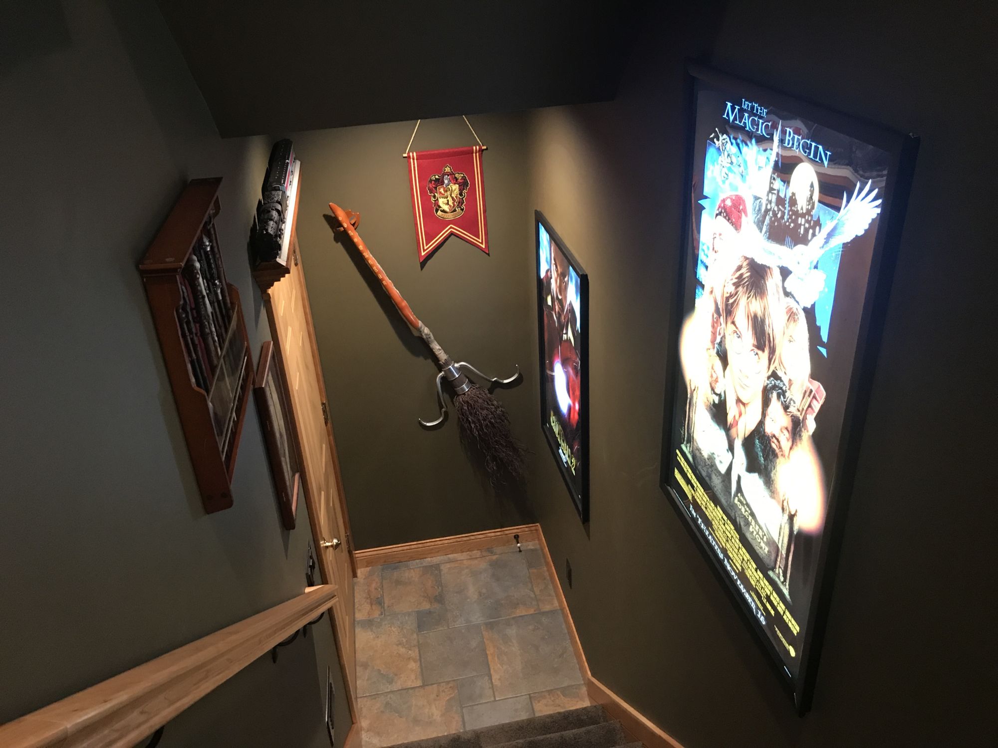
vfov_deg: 49.7
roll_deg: +3.8
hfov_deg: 63.4
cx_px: 499
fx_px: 807
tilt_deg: -29.4
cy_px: 374
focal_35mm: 28
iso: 100
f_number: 1.8
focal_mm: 3.99
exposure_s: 1/10
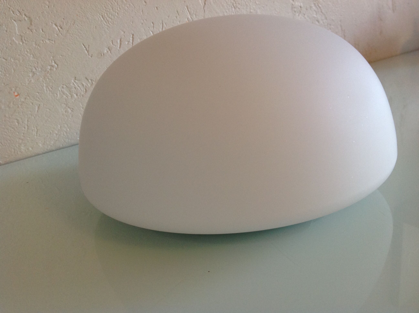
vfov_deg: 40.6
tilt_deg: -20.2
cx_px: 210
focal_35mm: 35
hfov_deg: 52.7
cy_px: 156
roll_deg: +6.6
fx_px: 423
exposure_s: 1/17
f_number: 2.4
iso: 100
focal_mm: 4.28
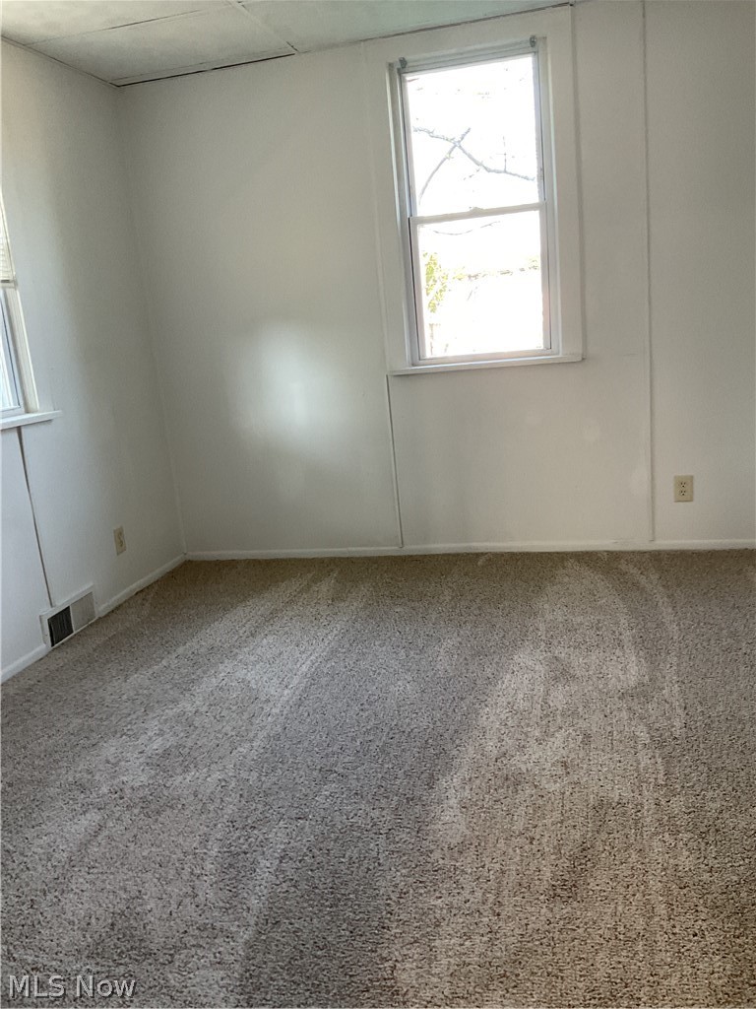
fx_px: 844
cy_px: 504
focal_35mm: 29
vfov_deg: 61.7
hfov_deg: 48.2
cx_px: 378
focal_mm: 3
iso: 100
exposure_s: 1/60
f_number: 1.8
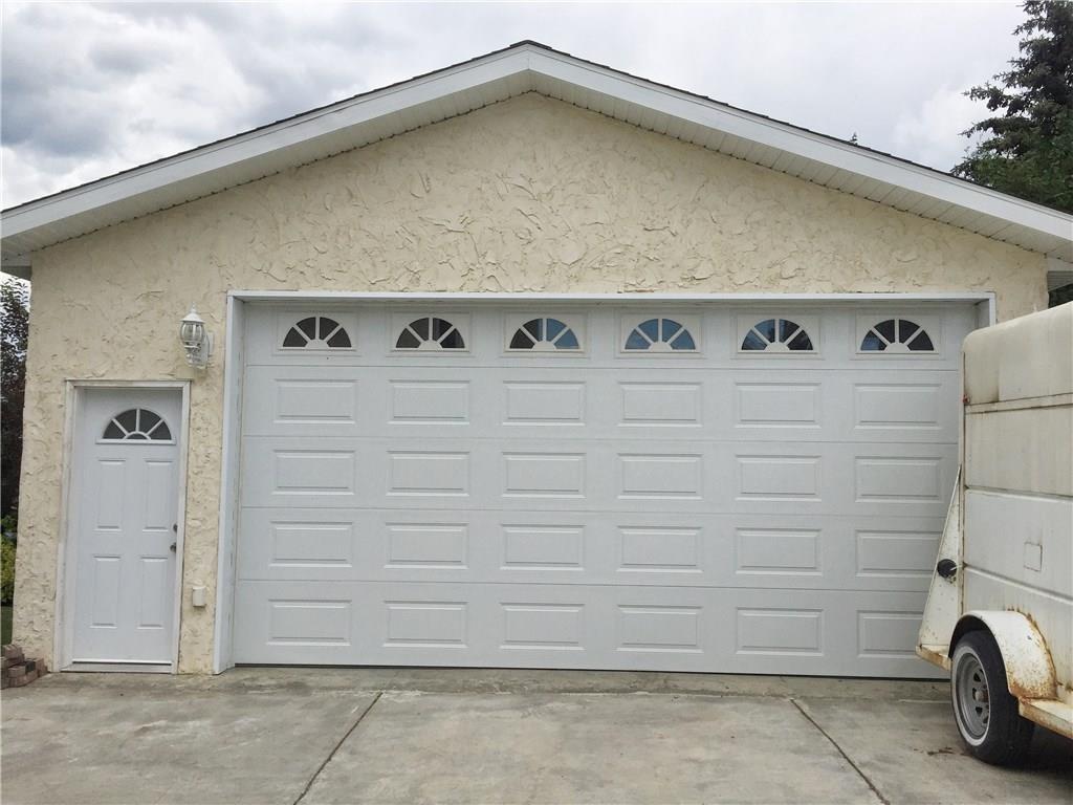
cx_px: 536
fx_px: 899
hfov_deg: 61.7
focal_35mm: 29
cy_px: 402
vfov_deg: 48.2
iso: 32
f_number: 2.2
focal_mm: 4.15
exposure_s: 1/2639
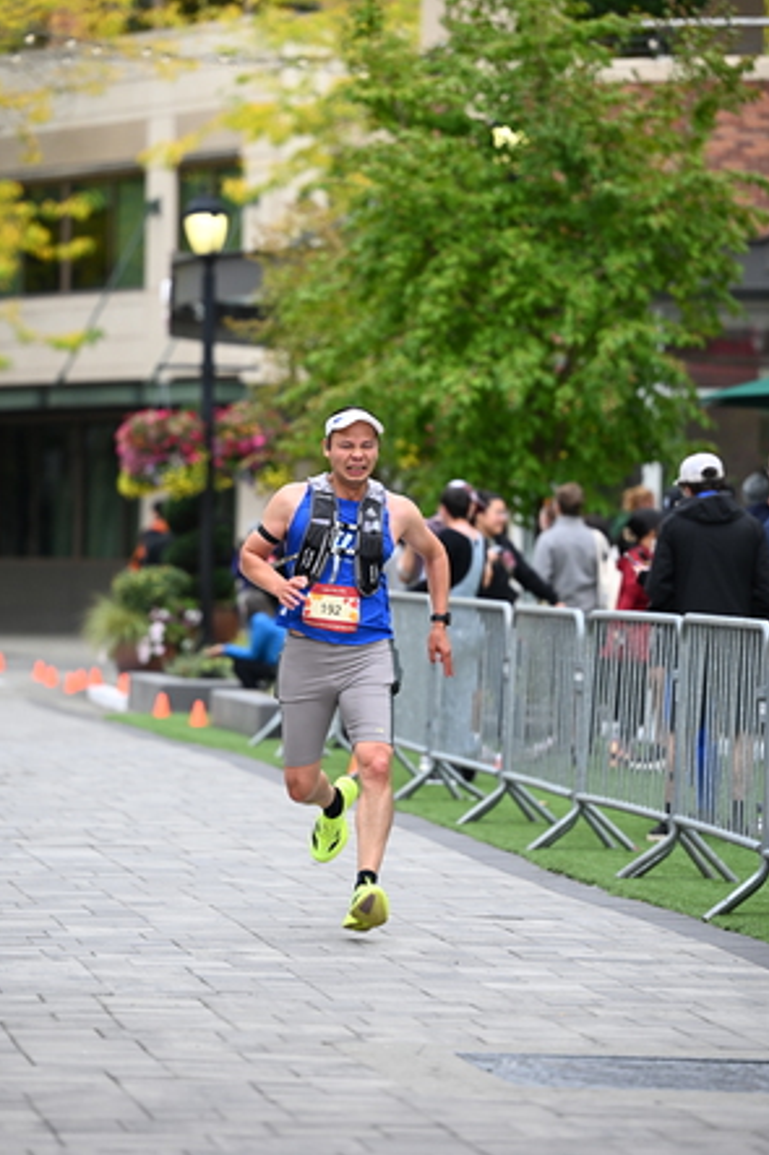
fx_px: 5579
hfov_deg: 7.9
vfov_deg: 11.8
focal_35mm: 174
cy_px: 529
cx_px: 392
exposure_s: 1/2000
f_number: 2.8
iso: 640
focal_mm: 140
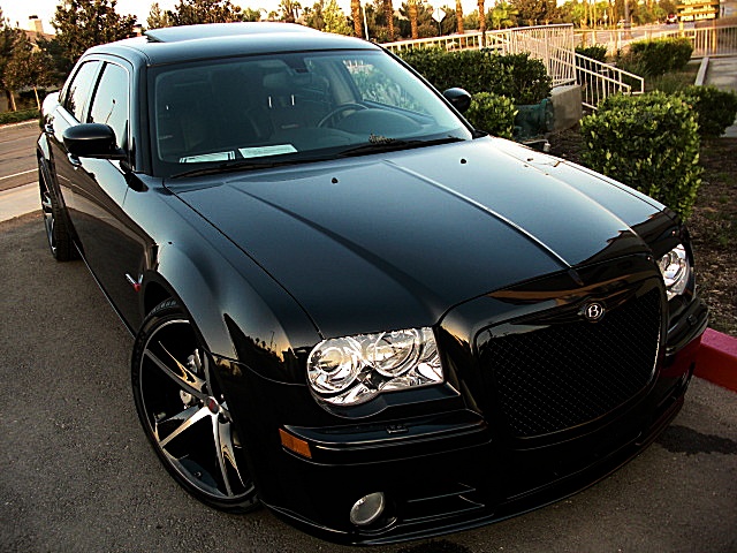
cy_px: 276
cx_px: 368
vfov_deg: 39.7
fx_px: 766
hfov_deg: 51.4
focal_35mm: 36
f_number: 2.8
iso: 100
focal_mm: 6.3
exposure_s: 1/125
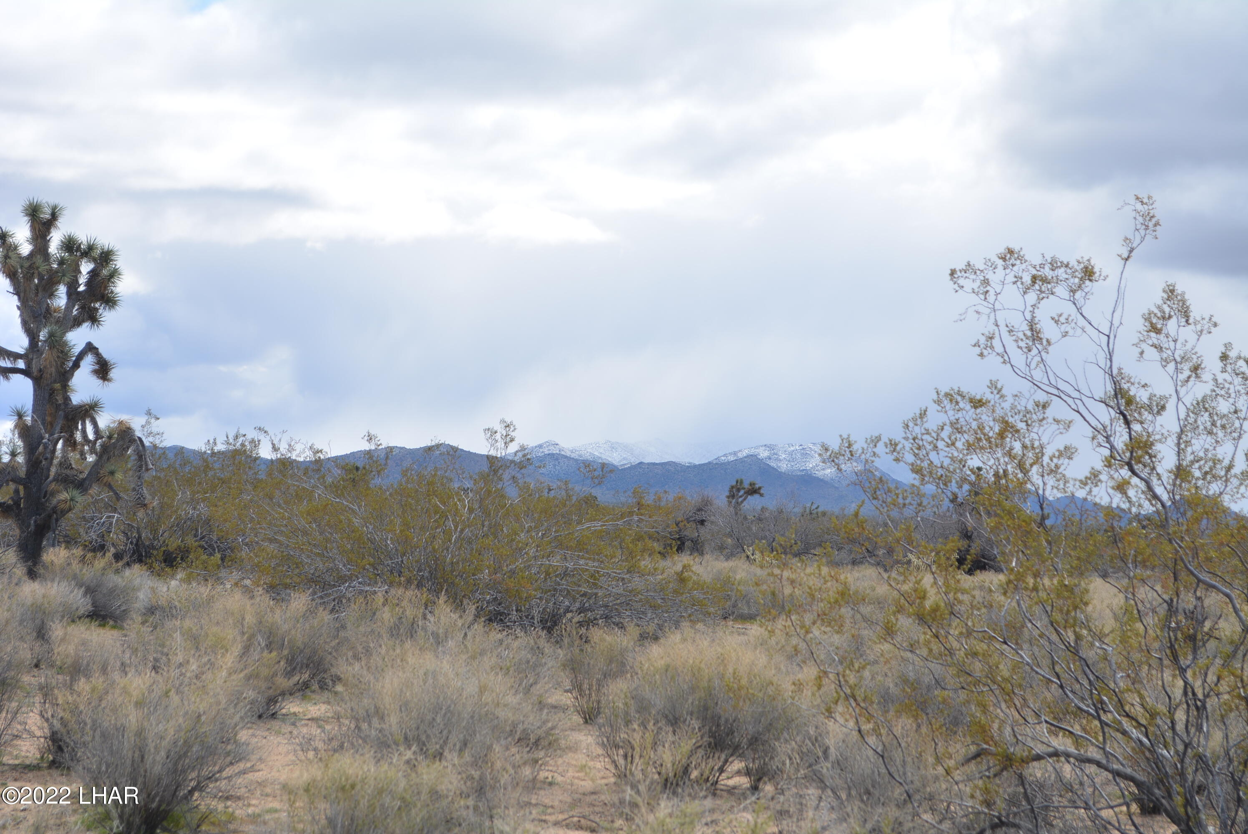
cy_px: 417
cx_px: 624
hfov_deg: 24.6
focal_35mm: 82
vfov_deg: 16.6
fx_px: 2862
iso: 100
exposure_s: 1/250
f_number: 8
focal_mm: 55
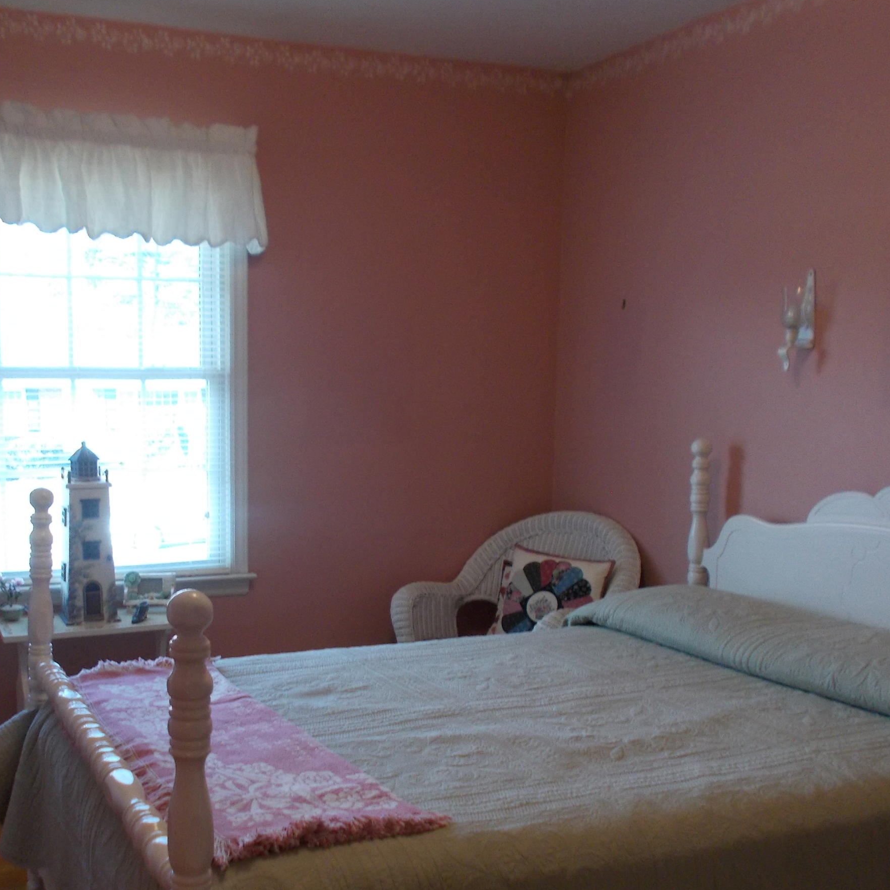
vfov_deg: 42.6
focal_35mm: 39
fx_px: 1134
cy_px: 543
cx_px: 329
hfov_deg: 42.5
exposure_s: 1/25
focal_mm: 4.6
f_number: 3.2
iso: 200
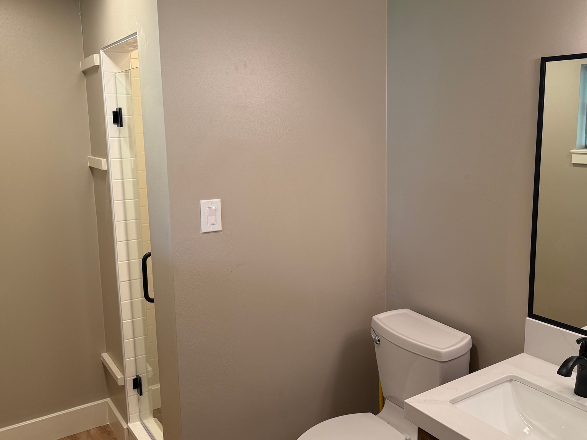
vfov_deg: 44.1
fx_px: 543
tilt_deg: -9.1
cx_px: 350
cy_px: 204
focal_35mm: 32
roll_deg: +0.2
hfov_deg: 56.4
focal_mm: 6.76
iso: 160
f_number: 1.78
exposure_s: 1/120
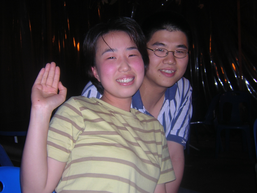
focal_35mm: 43
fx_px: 319
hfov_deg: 43.9
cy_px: 96
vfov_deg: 33.6
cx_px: 128
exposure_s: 1/60.1
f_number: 2.8
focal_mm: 5.6
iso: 100
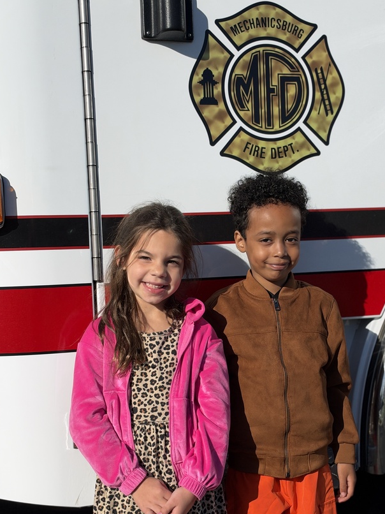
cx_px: 235
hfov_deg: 24.0
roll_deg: +1.6
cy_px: 284
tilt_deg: -2.0
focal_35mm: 61
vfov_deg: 31.7
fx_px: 905
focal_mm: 6.93
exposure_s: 1/6711
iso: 64
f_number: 1.8
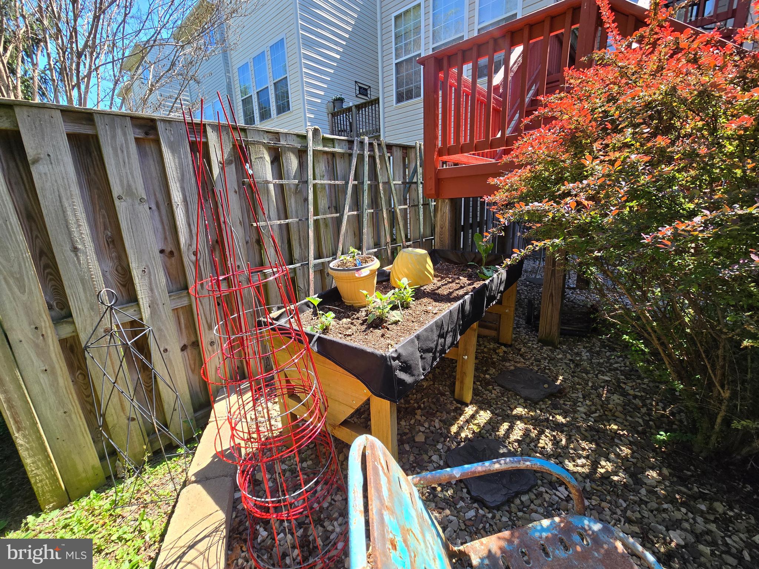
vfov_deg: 89.9
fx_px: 285
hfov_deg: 106.2
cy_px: 284
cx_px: 380
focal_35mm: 13
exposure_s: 1/441
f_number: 2.2
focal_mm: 2.2
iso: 50
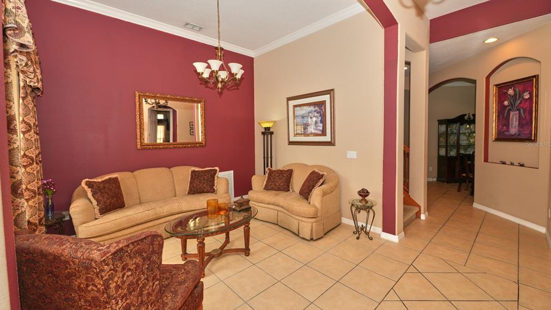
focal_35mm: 15
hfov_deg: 103.0
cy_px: 144
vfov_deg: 70.4
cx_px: 275
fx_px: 219
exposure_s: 1/200
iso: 400
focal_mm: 14
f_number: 4
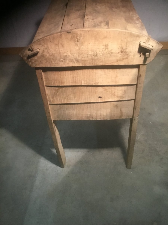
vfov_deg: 58.4
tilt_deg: -42.2
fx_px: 201
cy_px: 112
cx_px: 84
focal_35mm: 31
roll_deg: +2.6
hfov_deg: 45.4
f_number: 2.4
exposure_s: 1/33
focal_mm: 3.3
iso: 200
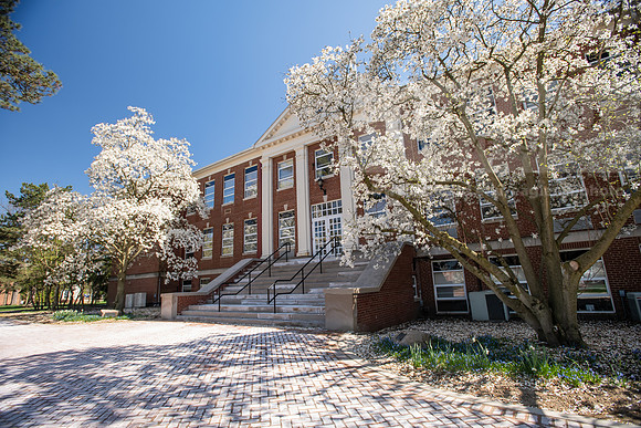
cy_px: 214
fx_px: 303
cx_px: 320
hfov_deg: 93.3
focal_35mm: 17
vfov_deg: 70.5
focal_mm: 17
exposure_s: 1/200
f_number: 4.5
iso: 200
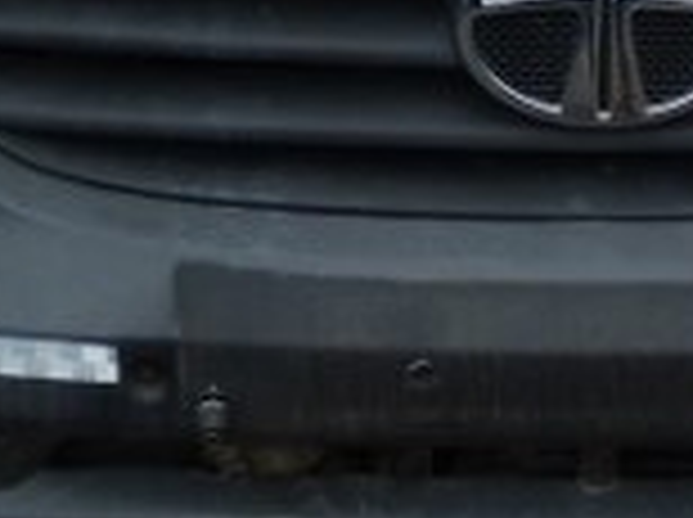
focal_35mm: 130
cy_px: -536
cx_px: 540
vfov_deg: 10.4
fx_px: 2599
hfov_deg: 15.1
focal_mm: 4.5
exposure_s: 1/320
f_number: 5.6
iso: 80
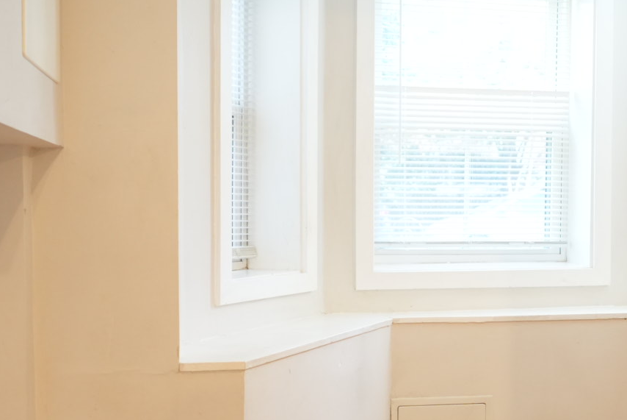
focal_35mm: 53
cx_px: 399
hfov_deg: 37.2
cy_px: 260
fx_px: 924
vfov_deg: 25.5
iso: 3200
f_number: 3.5
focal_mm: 28
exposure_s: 1/250
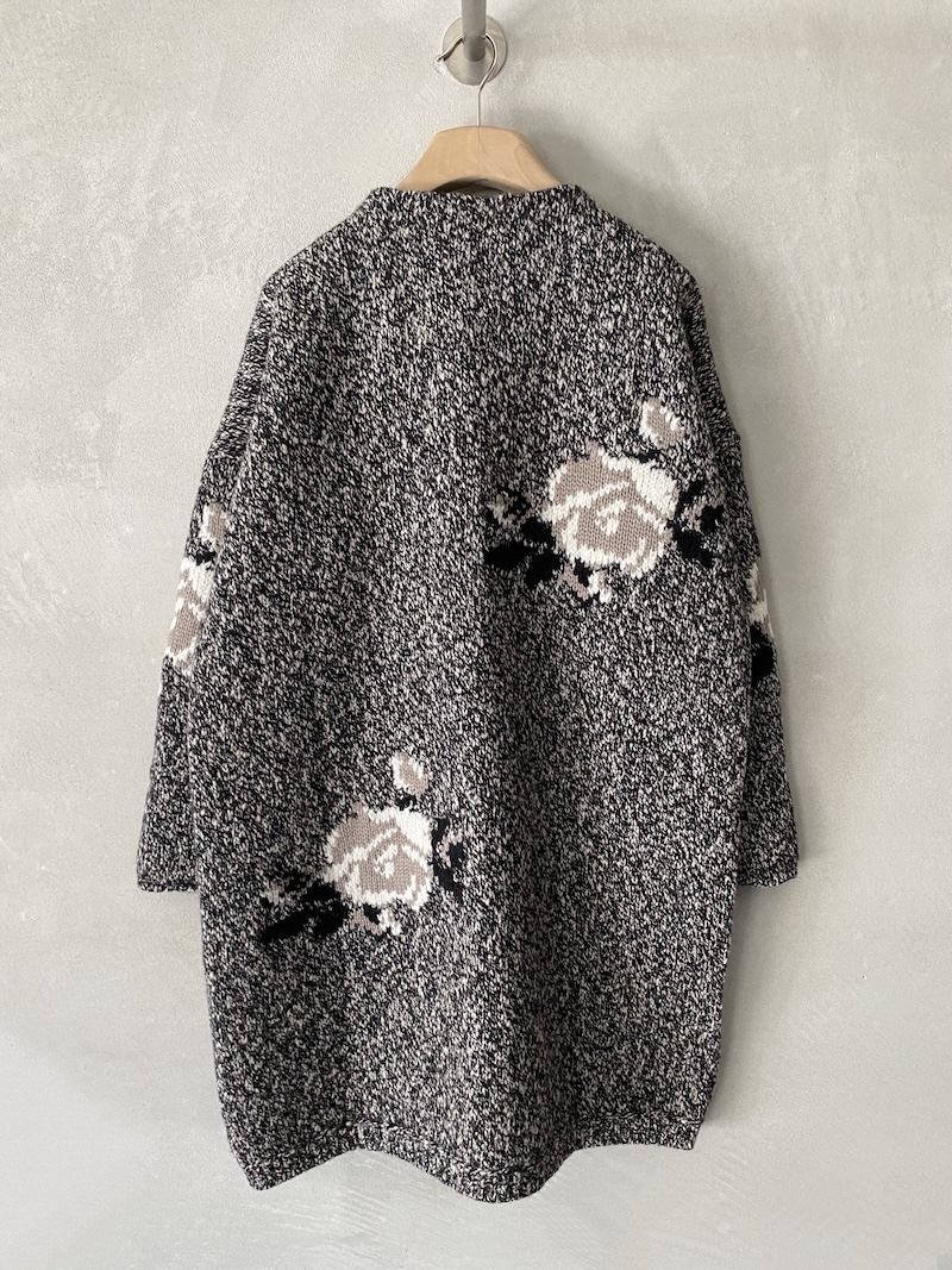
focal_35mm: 26
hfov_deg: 53.1
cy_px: 635
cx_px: 476
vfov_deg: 67.3
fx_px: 954
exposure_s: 1/77
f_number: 1.8
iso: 125
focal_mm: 4.25
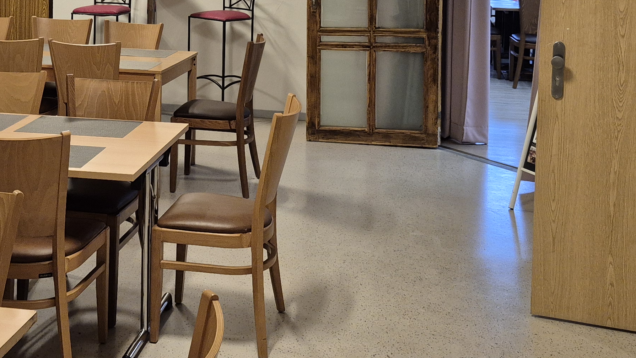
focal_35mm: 56
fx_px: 944
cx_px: 220
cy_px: -33
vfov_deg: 20.5
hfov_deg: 36.9
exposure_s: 1/100
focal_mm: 5.4
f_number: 1.8
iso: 400
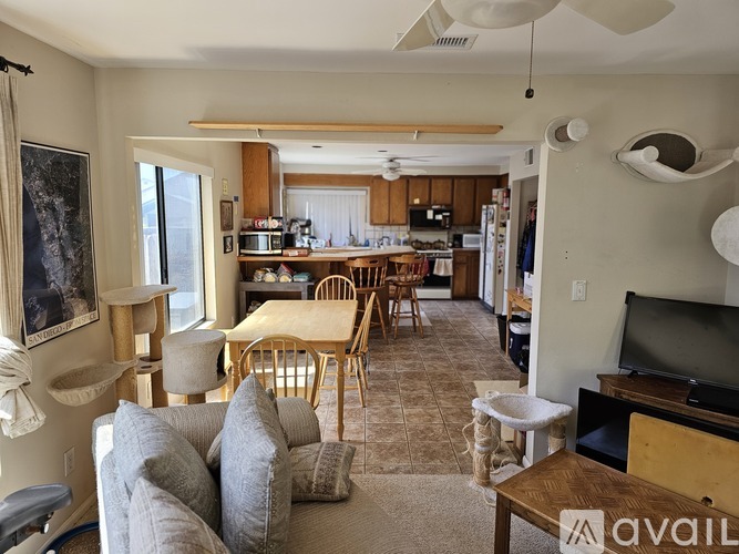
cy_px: 277
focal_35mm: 23
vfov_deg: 58.9
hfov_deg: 73.9
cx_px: 370
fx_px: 491
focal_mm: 6.3
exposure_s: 1/120
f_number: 1.7
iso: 100
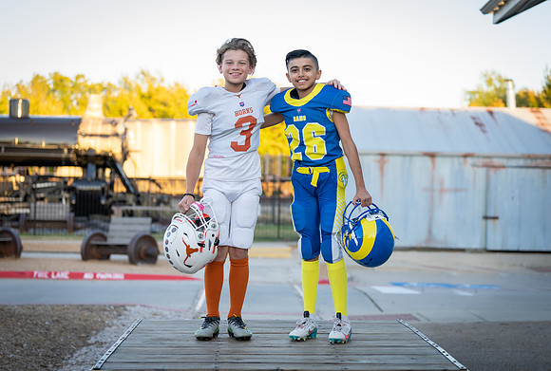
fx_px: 1184
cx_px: 289
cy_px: 178
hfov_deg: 26.2
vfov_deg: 17.8
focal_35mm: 77
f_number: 2.8
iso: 250
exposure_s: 1/320
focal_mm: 70
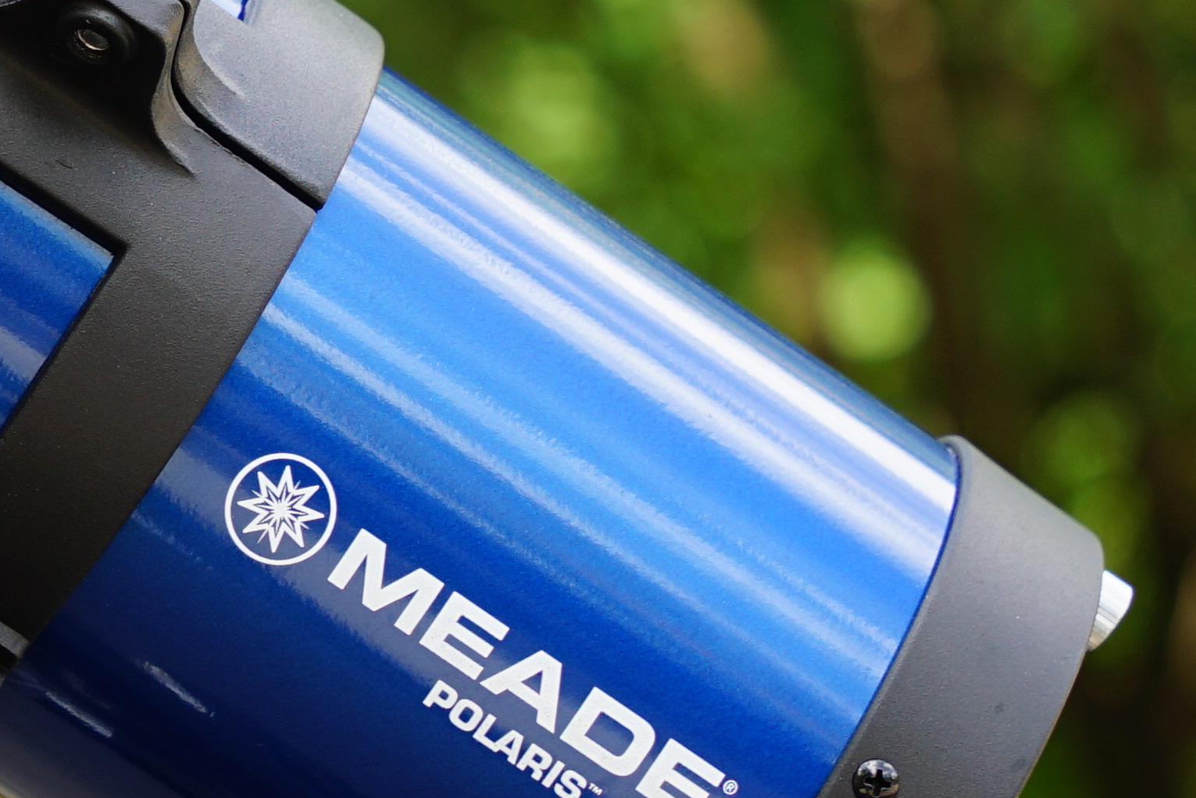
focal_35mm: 337
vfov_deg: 4.1
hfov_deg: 6.1
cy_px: 313
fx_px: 11196
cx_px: -220
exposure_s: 1/100
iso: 100
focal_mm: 86
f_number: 4.5
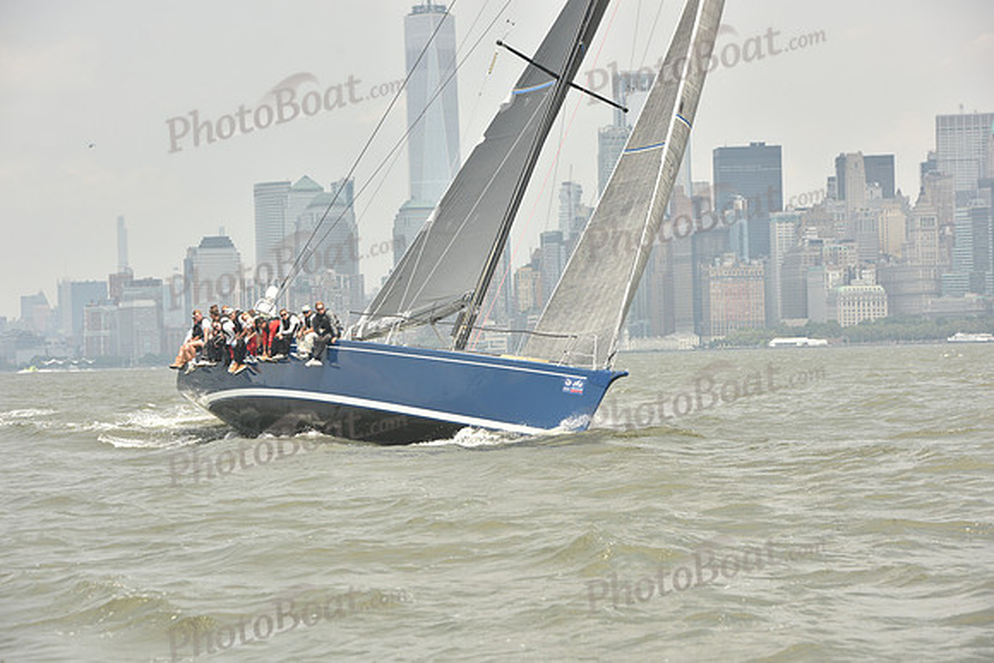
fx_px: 3203
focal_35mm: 116
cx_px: 497
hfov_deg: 17.6
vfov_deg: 11.8
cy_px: 332
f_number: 7.1
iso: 250
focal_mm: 116
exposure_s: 1/800
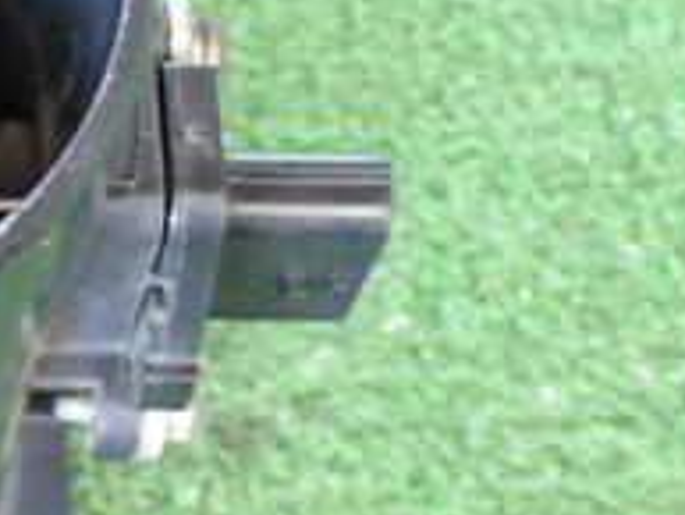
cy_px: 220
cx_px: -248
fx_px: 2337
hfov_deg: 15.7
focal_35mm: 118
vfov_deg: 12.6
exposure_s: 1/40
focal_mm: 6.83
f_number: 2.7
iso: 500
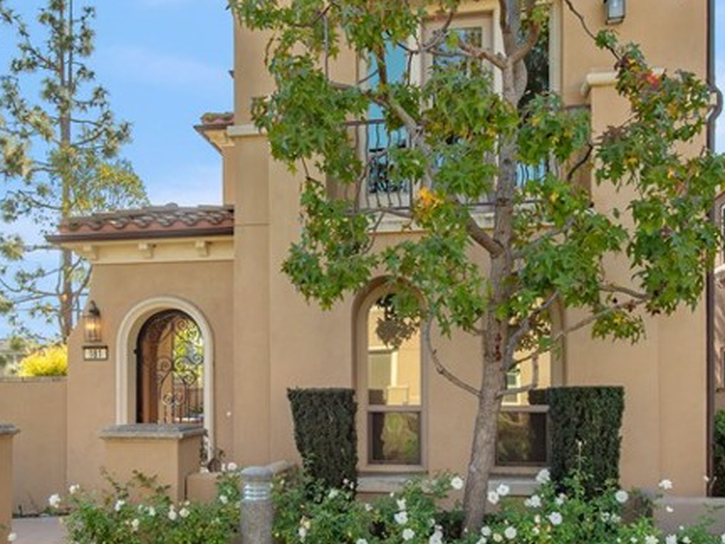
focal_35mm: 41
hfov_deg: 45.5
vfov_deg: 35.1
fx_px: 859
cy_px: 303
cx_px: 285
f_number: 9
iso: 200
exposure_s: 1/320
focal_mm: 18
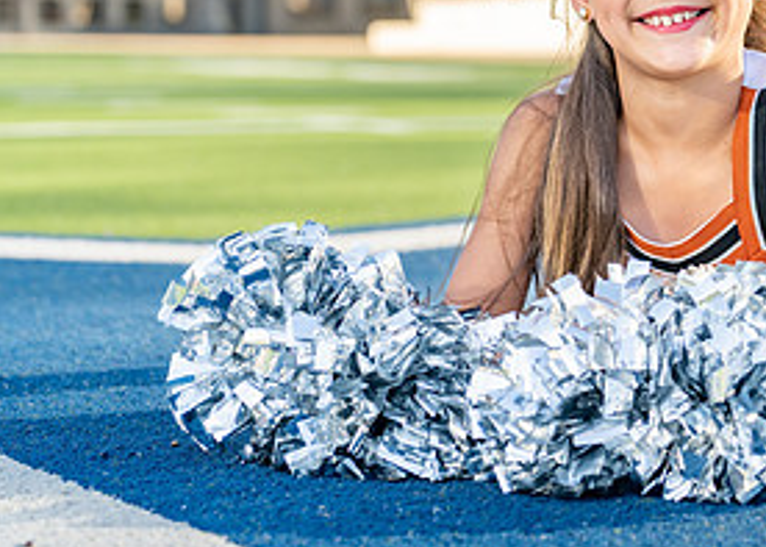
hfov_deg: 17.7
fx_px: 2414
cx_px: 708
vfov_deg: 12.9
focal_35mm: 111
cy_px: 139
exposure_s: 1/500
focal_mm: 50
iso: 100
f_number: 2.8
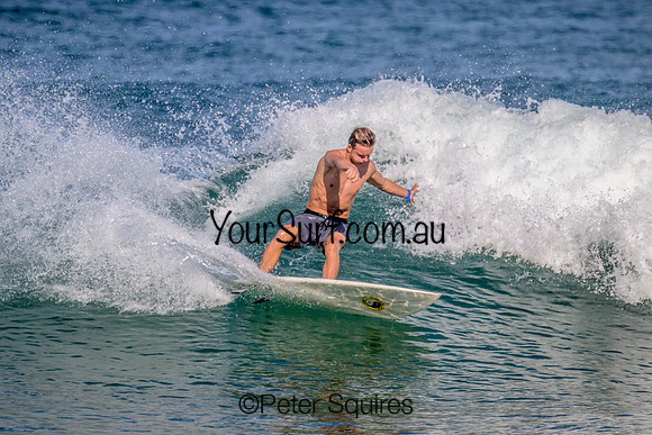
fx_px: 16371
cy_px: 189
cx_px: 284
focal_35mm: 904
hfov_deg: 2.3
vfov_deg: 1.5
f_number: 11
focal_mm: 800
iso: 800
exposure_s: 1/2000
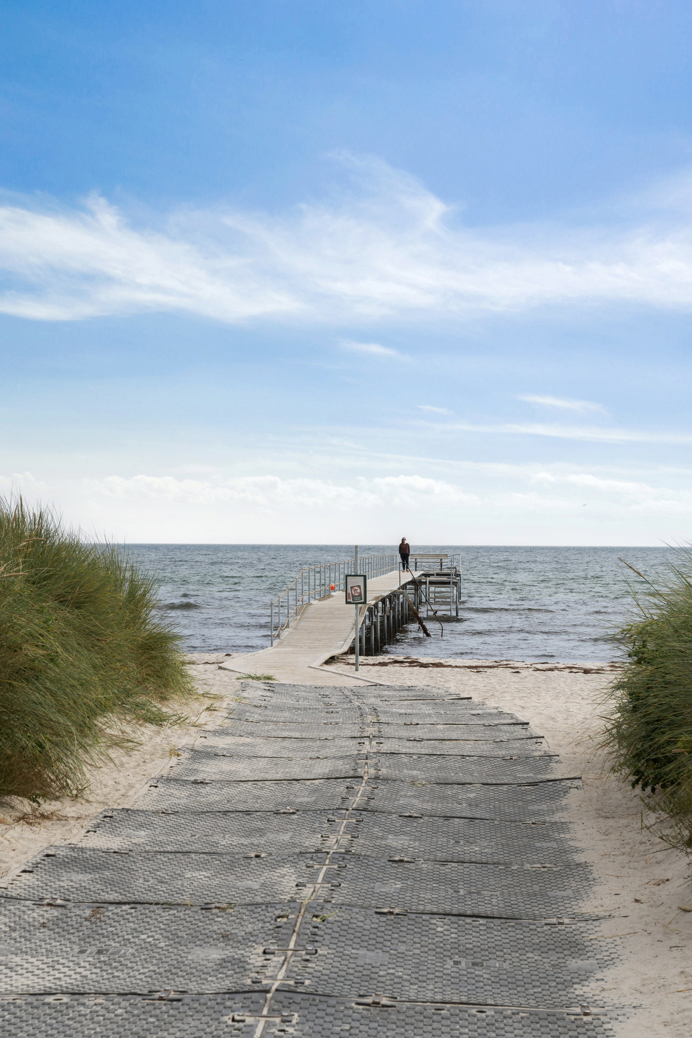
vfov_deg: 23.0
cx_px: 346
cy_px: 519
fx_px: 2552
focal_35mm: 88
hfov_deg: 15.4
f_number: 9
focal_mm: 59
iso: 250
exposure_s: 1/320
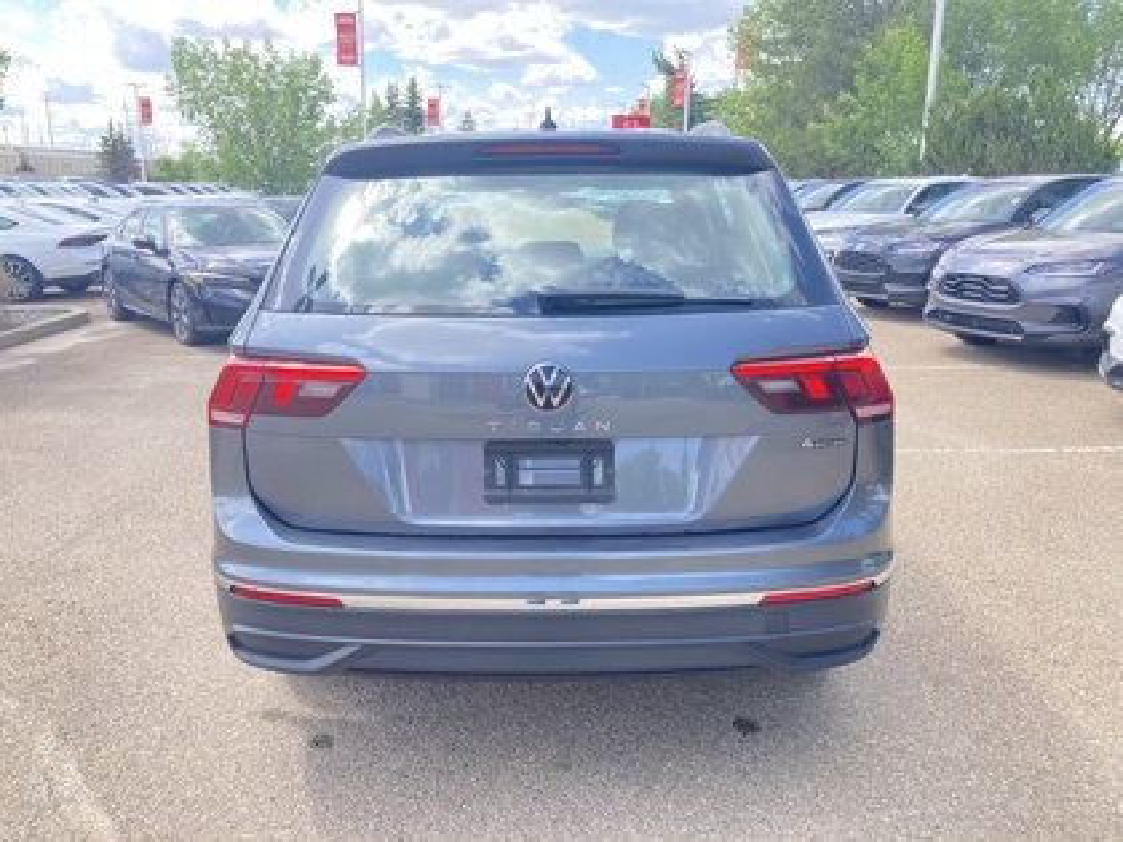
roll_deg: -0.8
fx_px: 908
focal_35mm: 28
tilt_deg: -13.5
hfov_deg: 63.4
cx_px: 562
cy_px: 421
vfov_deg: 49.7
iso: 20
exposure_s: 1/315
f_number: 1.8
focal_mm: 3.99
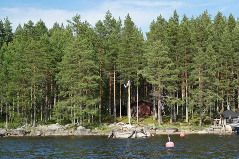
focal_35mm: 66
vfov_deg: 20.5
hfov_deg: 29.2
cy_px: 100
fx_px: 438
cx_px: 218
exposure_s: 1/2000
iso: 100
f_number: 2.5
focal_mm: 35
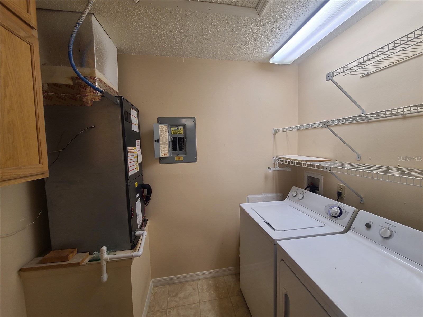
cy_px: 158
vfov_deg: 89.9
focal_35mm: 13
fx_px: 159
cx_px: 212
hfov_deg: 106.2
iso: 100
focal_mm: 2.2
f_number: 2.2
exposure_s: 1/60
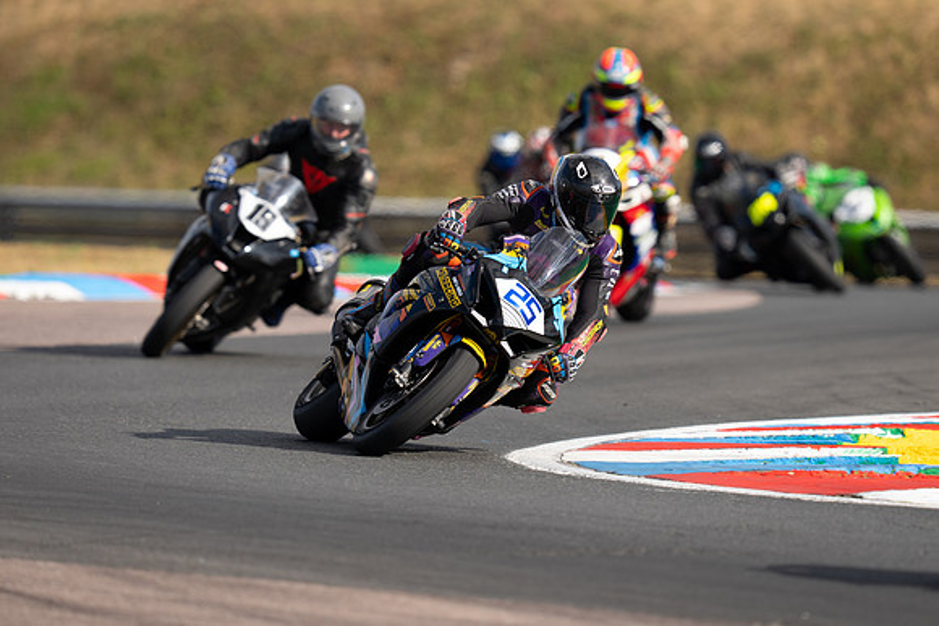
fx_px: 11650
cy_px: 287
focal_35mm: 447
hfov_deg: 4.6
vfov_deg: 3.1
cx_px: 488
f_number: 4
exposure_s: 1/500
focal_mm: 400
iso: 50
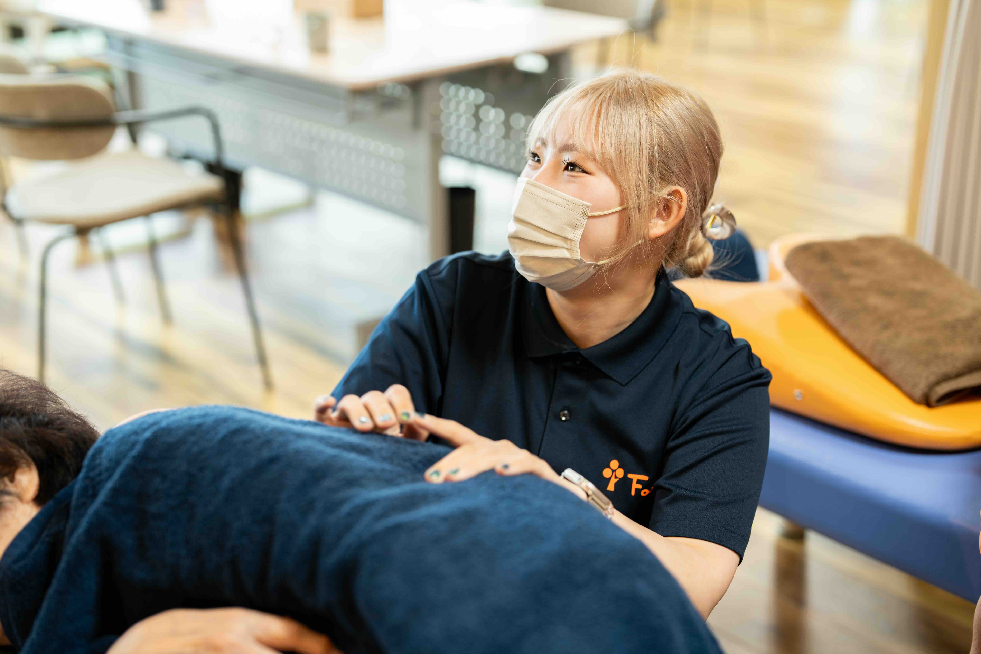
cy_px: 327
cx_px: 490
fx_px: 1362
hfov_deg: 39.6
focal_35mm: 50
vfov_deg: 27.0
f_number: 2
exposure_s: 1/100
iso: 200
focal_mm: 50
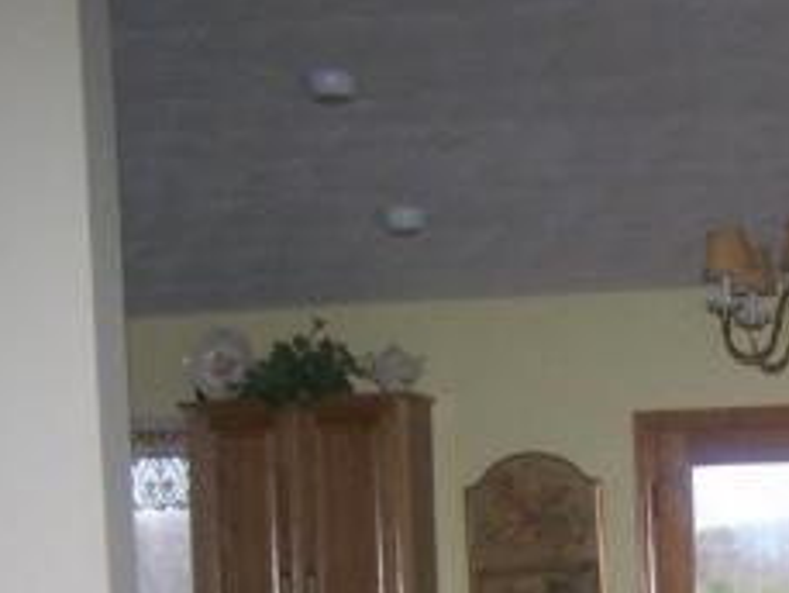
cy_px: 765
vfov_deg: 13.5
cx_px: 870
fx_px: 2417
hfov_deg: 17.9
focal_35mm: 106
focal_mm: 6.3
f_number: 2.8
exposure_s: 1/60
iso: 160
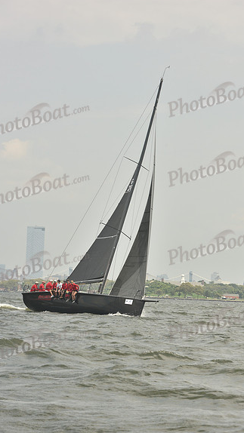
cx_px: 129
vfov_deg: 16.9
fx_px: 1460
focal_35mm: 127
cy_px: 217
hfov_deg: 9.6
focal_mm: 120
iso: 250
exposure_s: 1/800
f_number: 8
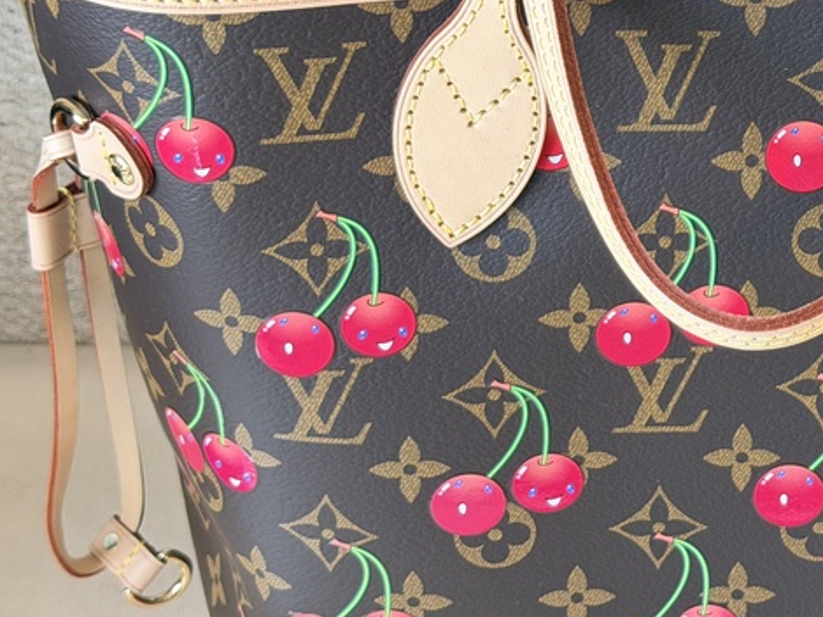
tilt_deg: -32.7
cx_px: 858
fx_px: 2448
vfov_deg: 14.1
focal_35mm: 103
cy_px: 7
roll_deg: -2.5
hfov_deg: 18.5
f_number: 1.78
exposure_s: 1/50
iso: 64
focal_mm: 6.76
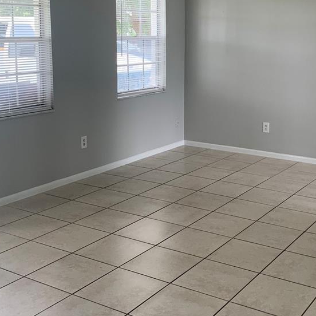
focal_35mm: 50
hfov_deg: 33.7
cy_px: 121
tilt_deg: -9.6
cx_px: 212
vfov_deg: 33.9
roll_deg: -0.9
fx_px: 516
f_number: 1.8
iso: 80
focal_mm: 4.25
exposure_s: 1/121
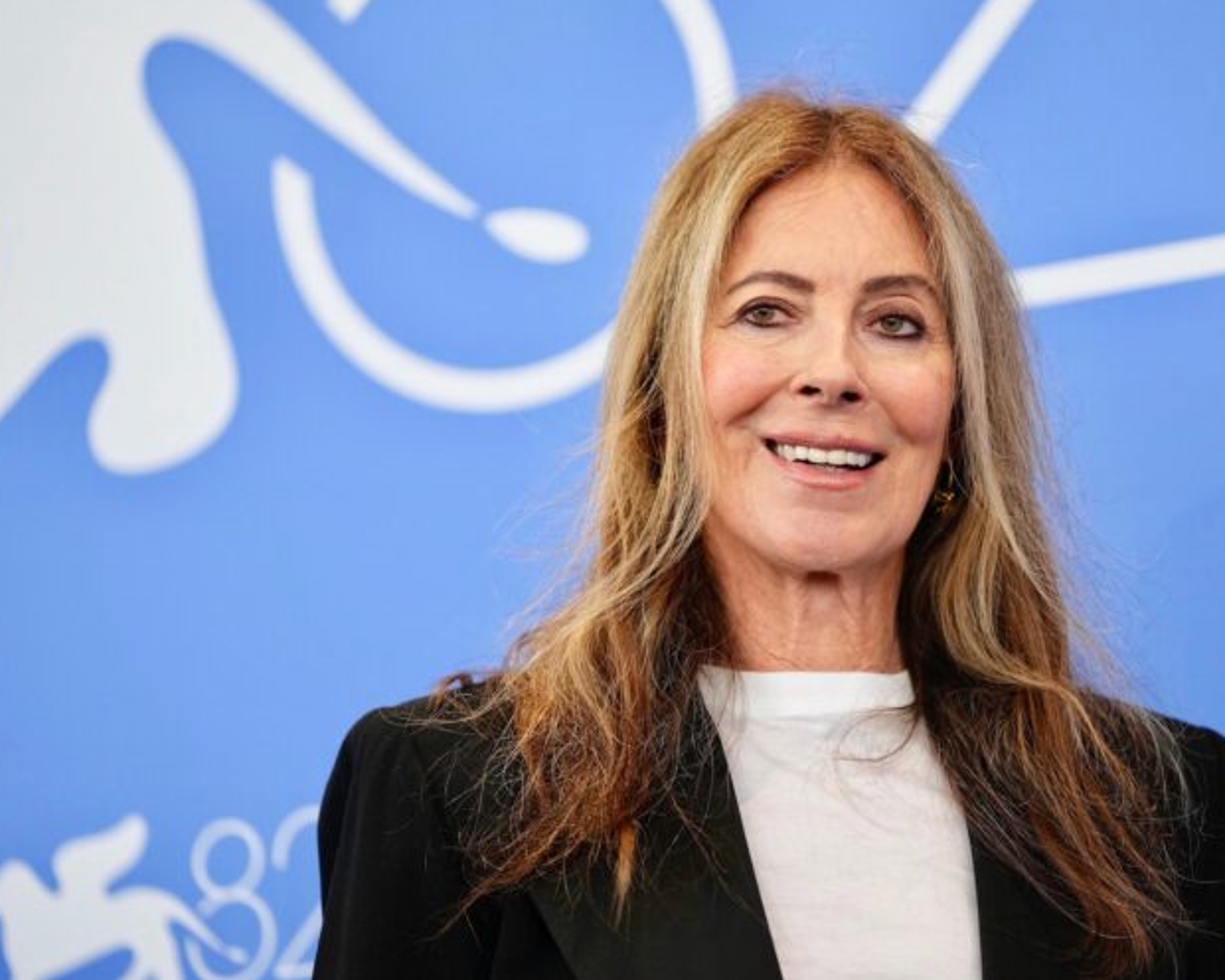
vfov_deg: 6.8
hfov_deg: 8.5
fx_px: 8230
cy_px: 488
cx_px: 727
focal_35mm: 227
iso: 800
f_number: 2.8
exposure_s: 1/640
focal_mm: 200
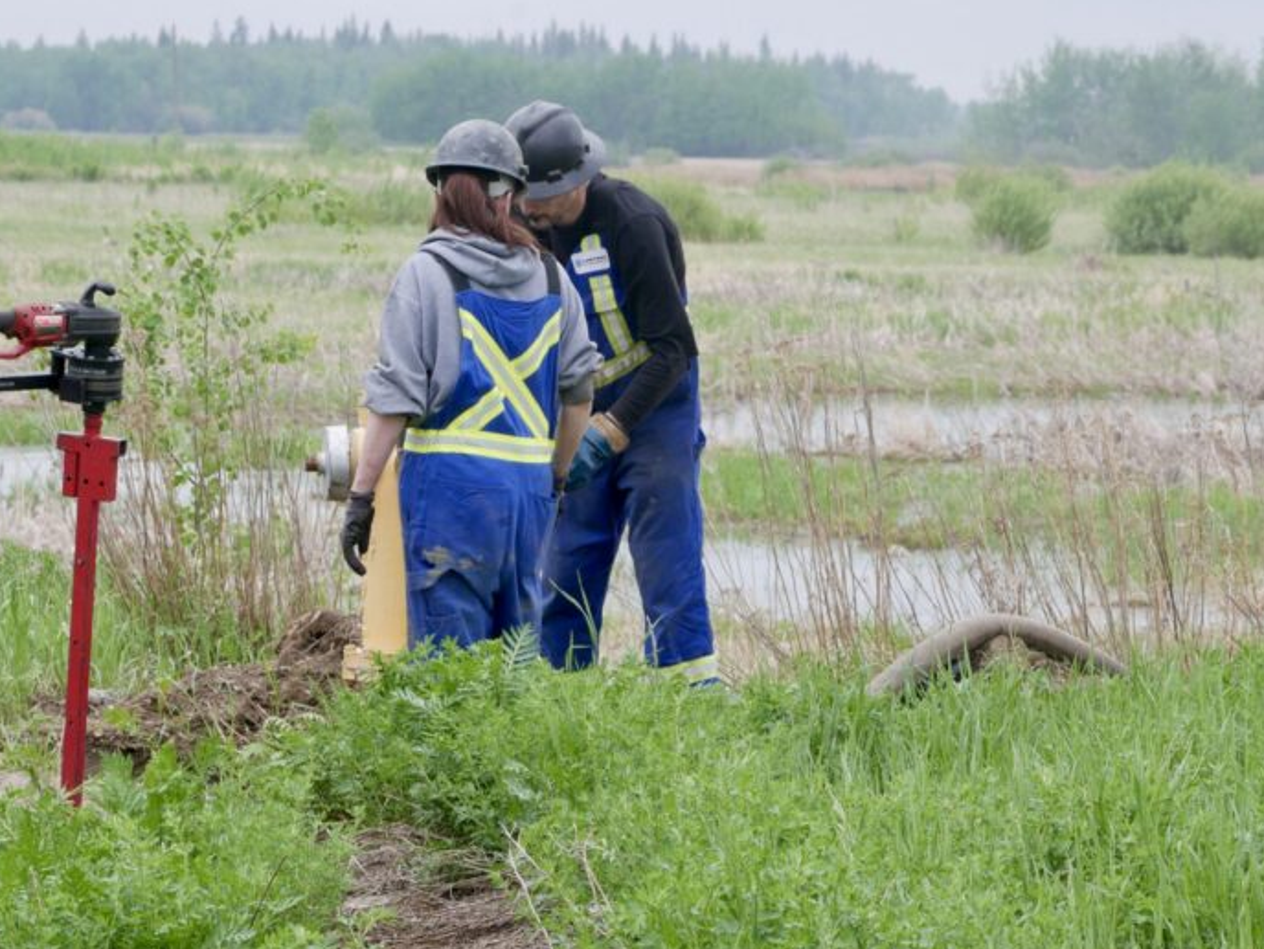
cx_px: 669
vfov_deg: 6.8
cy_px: 385
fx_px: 7966
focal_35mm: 218
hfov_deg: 9.1
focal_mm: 75
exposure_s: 1/160
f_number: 7.1
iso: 200
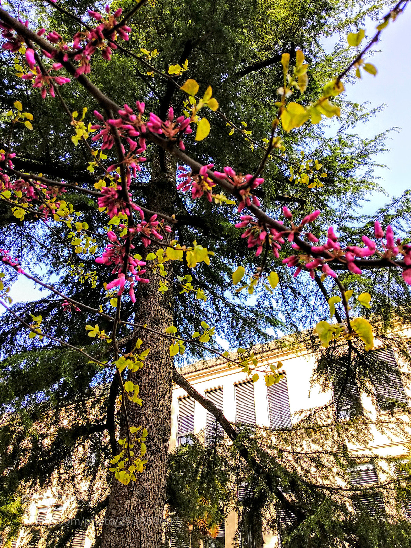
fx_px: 412
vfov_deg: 67.3
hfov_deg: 53.1
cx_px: 206
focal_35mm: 26
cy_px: 274
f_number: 2.2
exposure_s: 1/246
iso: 125
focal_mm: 3.81
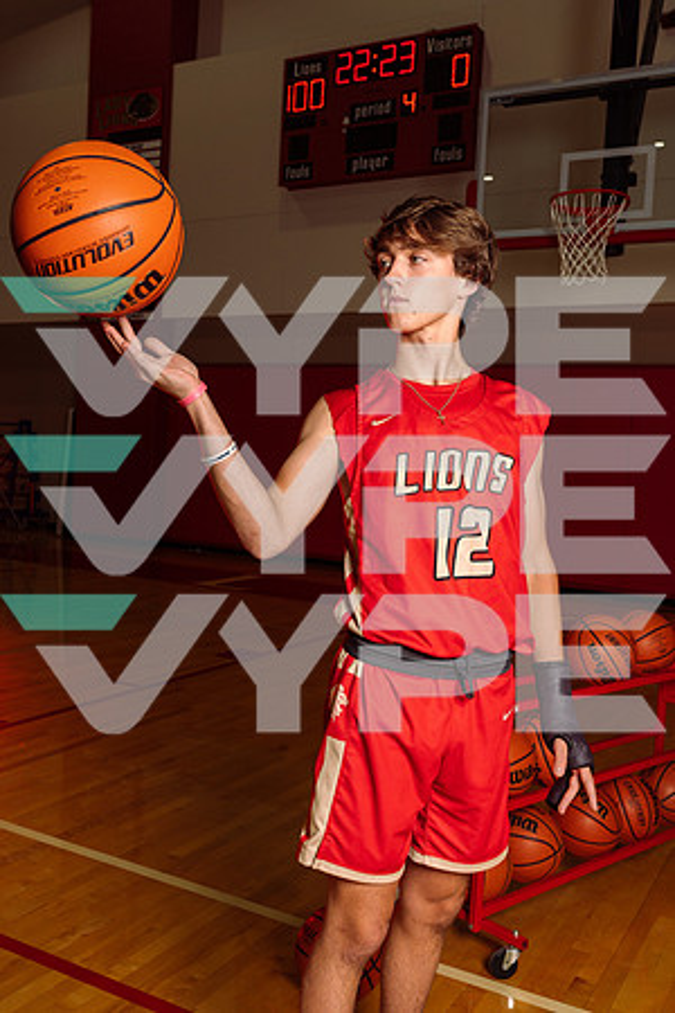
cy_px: 506
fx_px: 984
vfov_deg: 54.4
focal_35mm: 35
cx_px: 338
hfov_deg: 37.9
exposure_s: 1/250
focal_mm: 35
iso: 320
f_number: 7.1
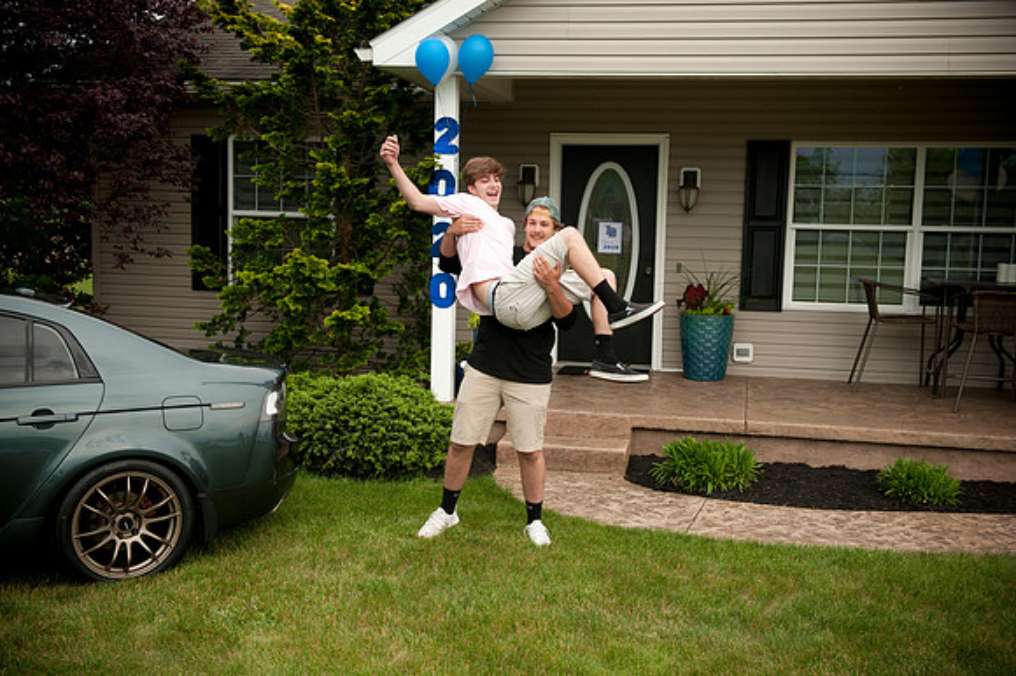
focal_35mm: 40
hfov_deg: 48.5
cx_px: 508
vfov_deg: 33.4
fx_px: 1128
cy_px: 338
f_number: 5.6
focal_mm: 40
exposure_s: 1/640
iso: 500
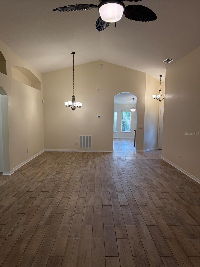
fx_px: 185
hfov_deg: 56.8
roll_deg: -1.0
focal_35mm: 24
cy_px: 134
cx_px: 100
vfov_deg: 71.6
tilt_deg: -6.3
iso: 200
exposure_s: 1/160
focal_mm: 6.76
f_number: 1.78
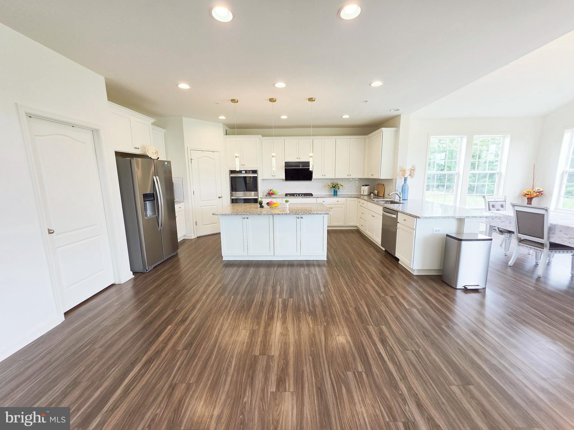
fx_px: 216
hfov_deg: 106.2
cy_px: 215
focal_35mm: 13
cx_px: 287
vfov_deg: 89.9
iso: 64
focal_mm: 2.2
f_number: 1.9
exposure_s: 1/120
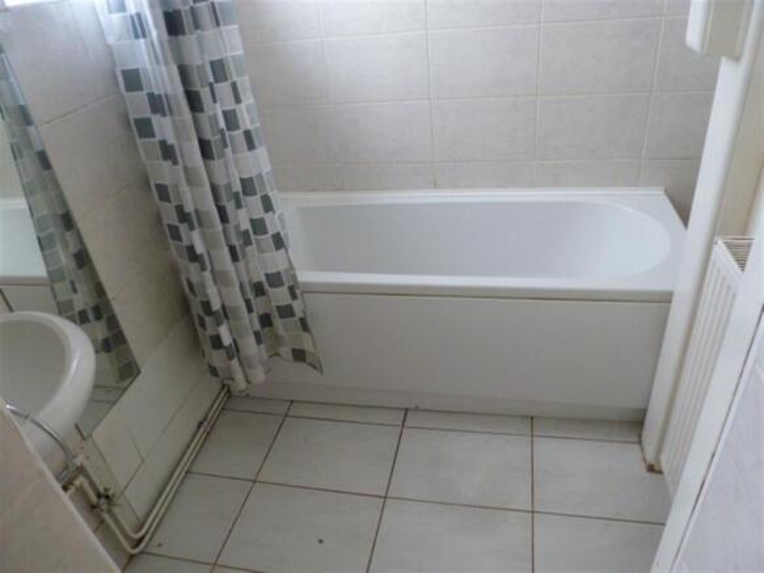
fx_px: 530
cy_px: 286
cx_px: 382
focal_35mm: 24
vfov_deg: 56.8
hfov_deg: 71.6
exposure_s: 1/60
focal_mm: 4.3
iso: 400
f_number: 3.3
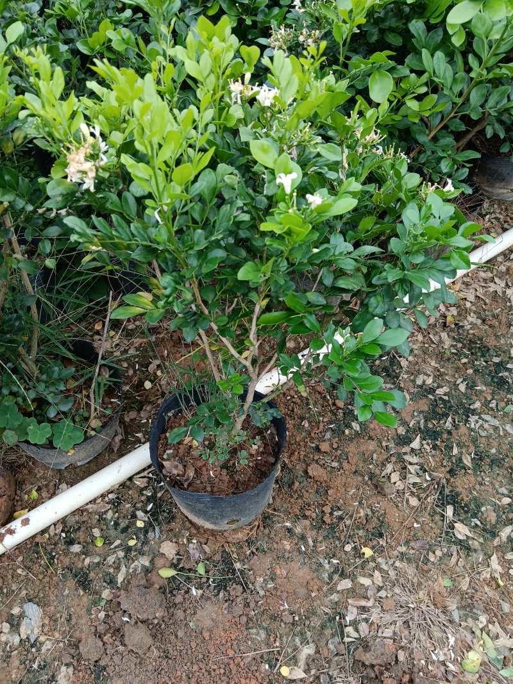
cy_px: 342
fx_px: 514
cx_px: 256
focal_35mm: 26
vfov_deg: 67.3
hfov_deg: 53.1
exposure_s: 1/50
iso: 257
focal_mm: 4.05
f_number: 1.8
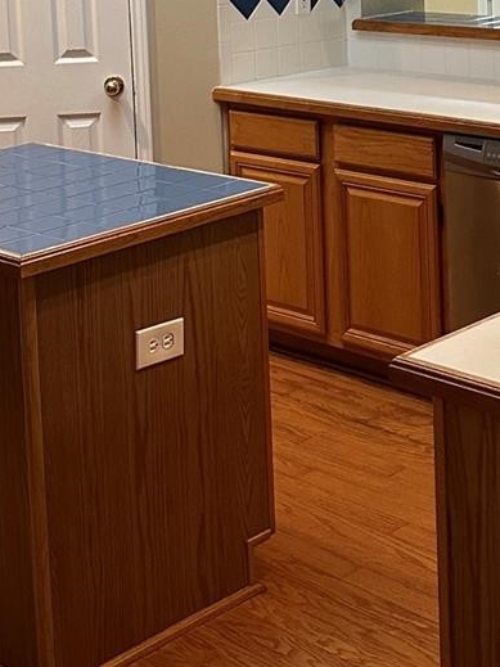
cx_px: 402
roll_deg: +1.2
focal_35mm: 71
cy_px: -19
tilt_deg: -5.5
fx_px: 1368
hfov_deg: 20.5
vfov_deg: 25.8
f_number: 1.78
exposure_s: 1/60
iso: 400
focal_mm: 6.86
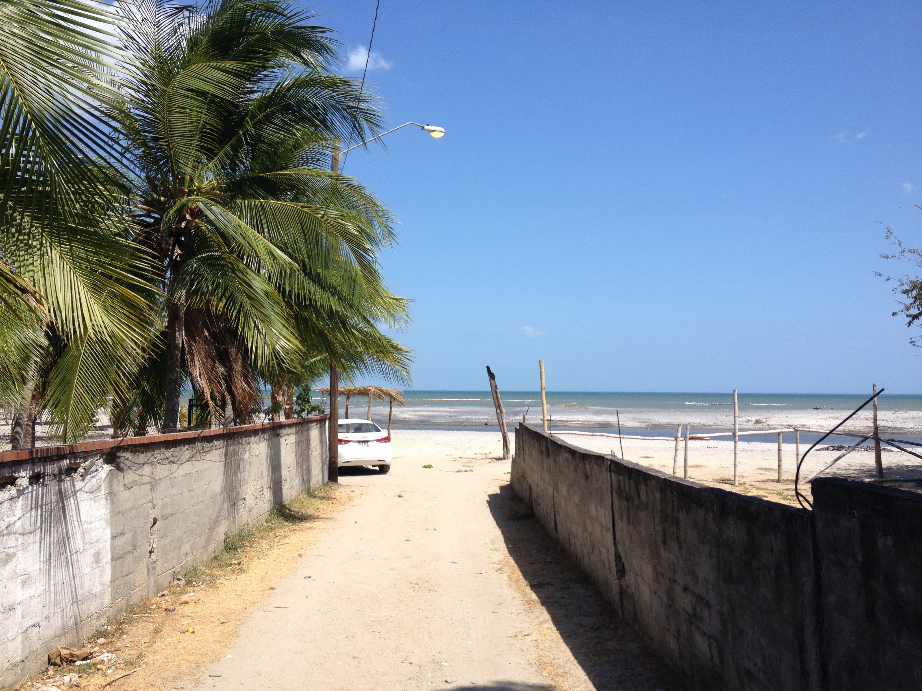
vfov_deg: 40.7
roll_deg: -0.2
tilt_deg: +0.2
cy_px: 346
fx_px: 932
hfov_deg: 52.6
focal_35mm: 35
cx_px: 461
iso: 50
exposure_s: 1/1842
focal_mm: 4.28
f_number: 2.4
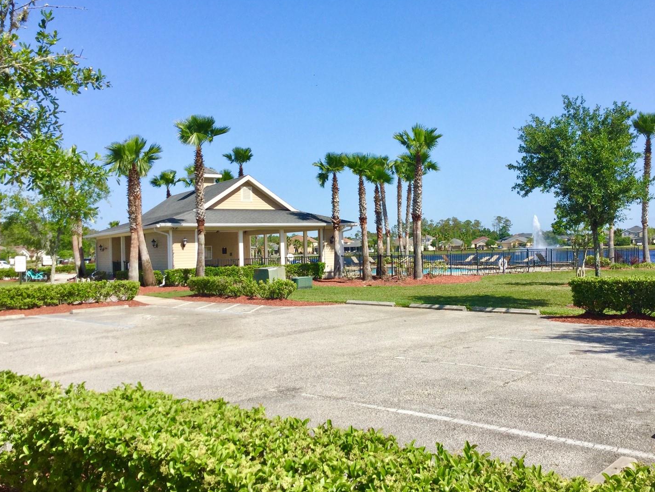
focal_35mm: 35
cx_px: 361
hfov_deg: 52.5
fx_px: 662
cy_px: 242
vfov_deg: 40.7
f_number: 2.4
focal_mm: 3.3
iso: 25
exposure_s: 1/1314
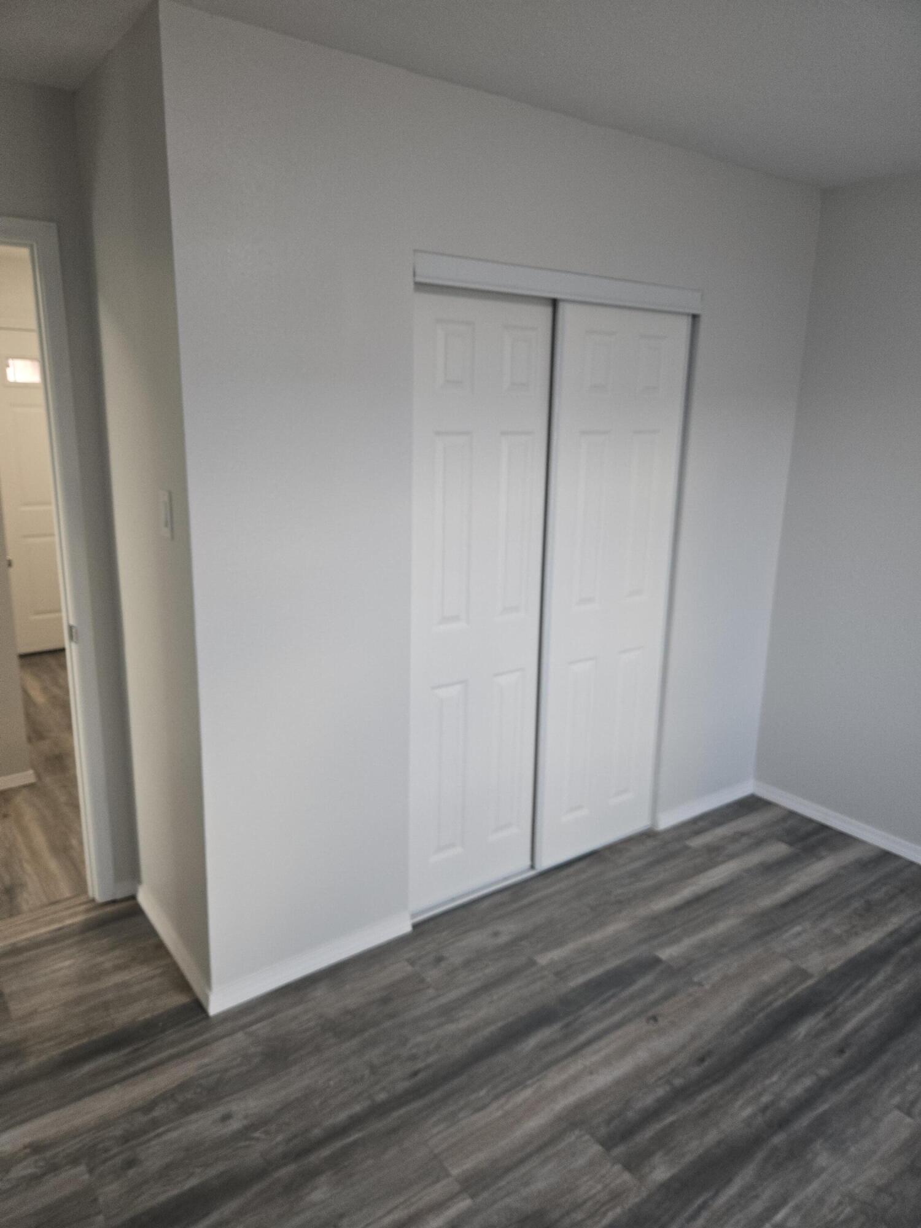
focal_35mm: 23
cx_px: 460
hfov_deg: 58.9
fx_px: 816
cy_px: 614
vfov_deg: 73.9
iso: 200
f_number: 1.8
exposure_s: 1/120
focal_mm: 5.4
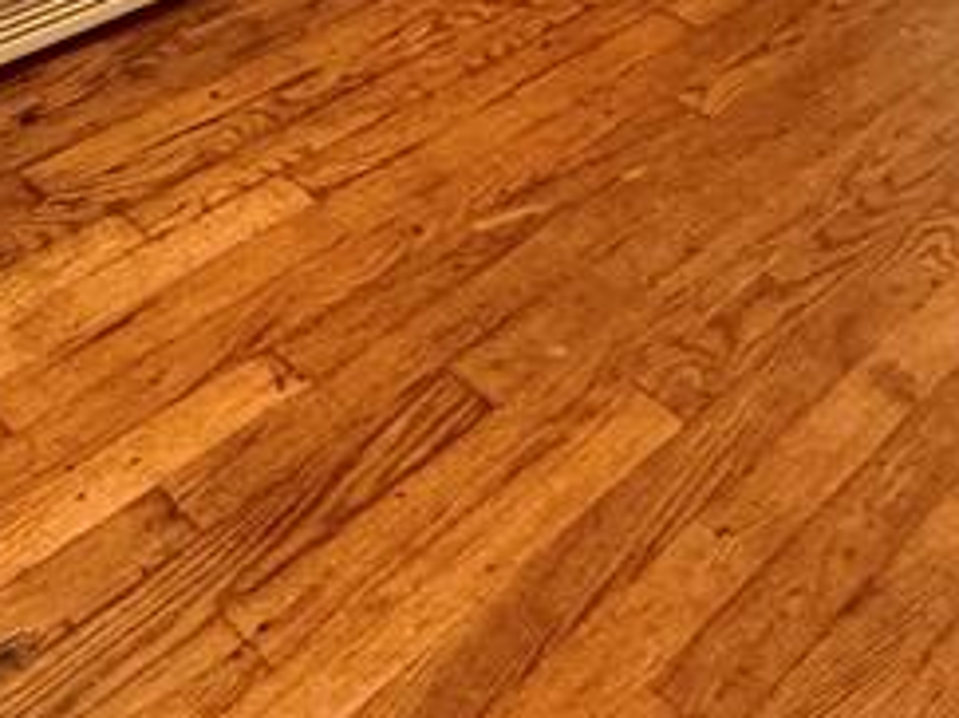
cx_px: 395
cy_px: -765
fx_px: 1634
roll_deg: -2.0
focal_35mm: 59
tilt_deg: -2.5
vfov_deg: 17.1
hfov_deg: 32.6
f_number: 2.2
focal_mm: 2.22
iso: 500
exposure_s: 1/60
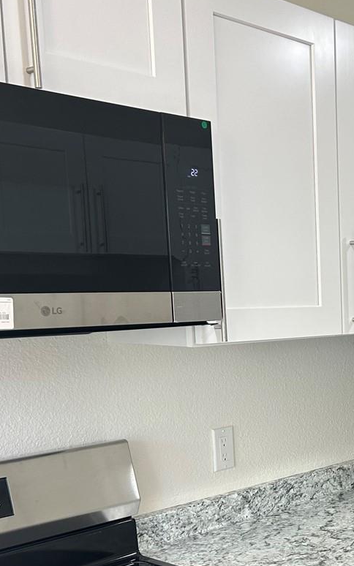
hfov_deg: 21.1
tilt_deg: -7.9
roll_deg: +0.8
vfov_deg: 35.0
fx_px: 880
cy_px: 418
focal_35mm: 57
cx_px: 432
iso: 80
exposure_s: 1/120
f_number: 1.5
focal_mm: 5.7
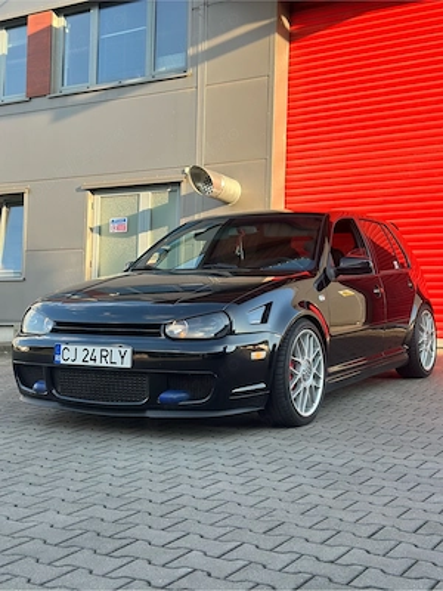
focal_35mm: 48
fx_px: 819
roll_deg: -2.2
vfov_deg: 39.7
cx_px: 222
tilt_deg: +3.2
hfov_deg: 30.3
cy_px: 296
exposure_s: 1/654
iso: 80
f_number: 1.78
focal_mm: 6.86
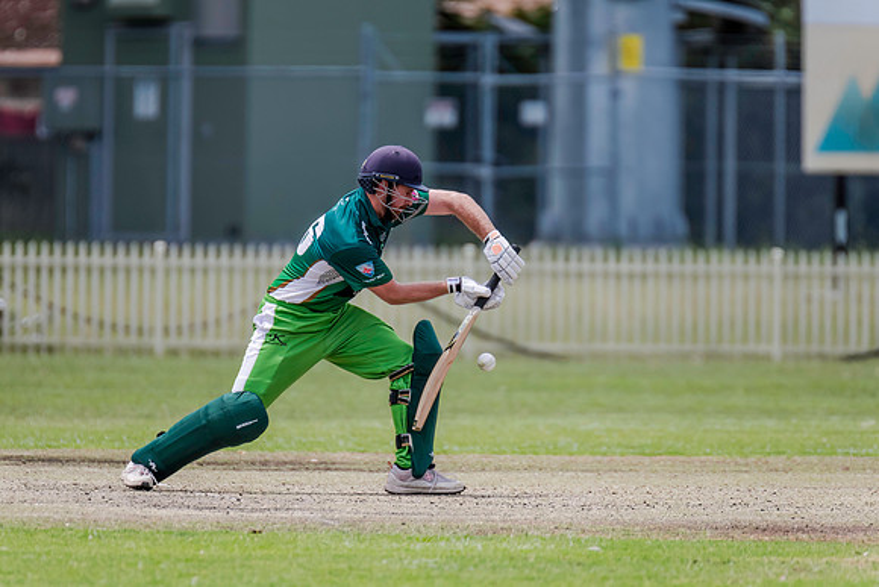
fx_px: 15343
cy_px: 282
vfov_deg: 2.2
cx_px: 420
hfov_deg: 3.3
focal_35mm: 628
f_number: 6.3
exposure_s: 1/2500
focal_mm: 600
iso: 800
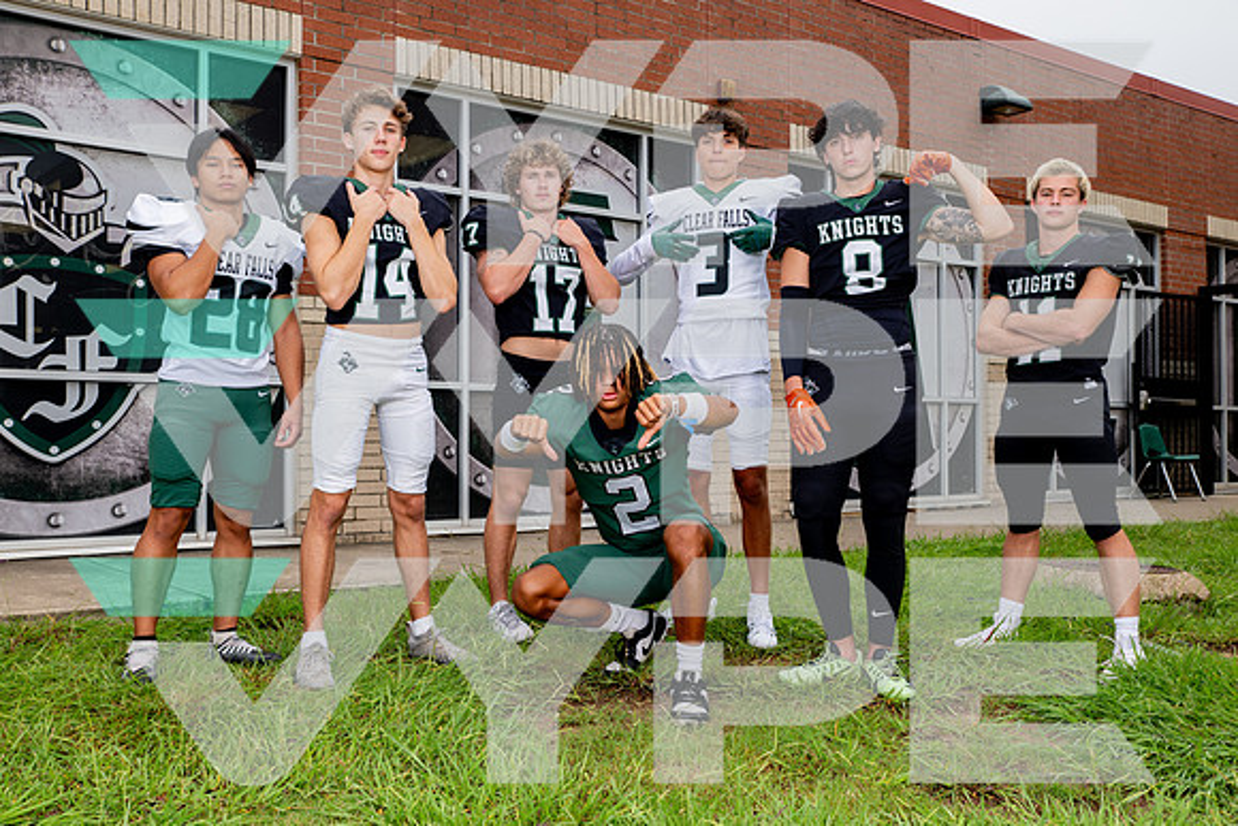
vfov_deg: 36.5
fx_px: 1254
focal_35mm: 36
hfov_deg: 52.5
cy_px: 413
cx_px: 619
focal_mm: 36
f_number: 7.1
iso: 125
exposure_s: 1/320
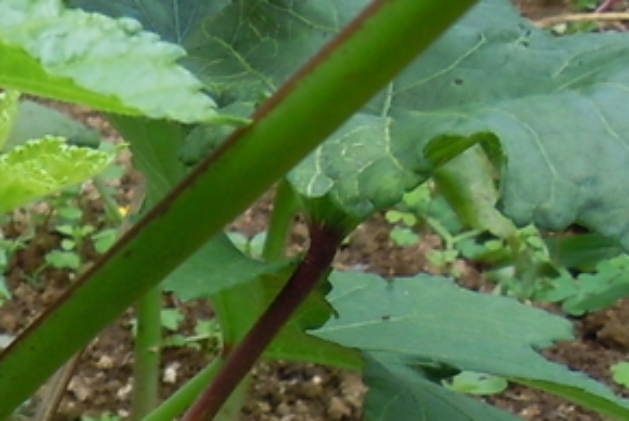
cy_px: 805
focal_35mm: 129
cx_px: -334
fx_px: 2256
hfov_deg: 14.7
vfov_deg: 10.0
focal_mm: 5.4
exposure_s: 1/320
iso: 100
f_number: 3.5
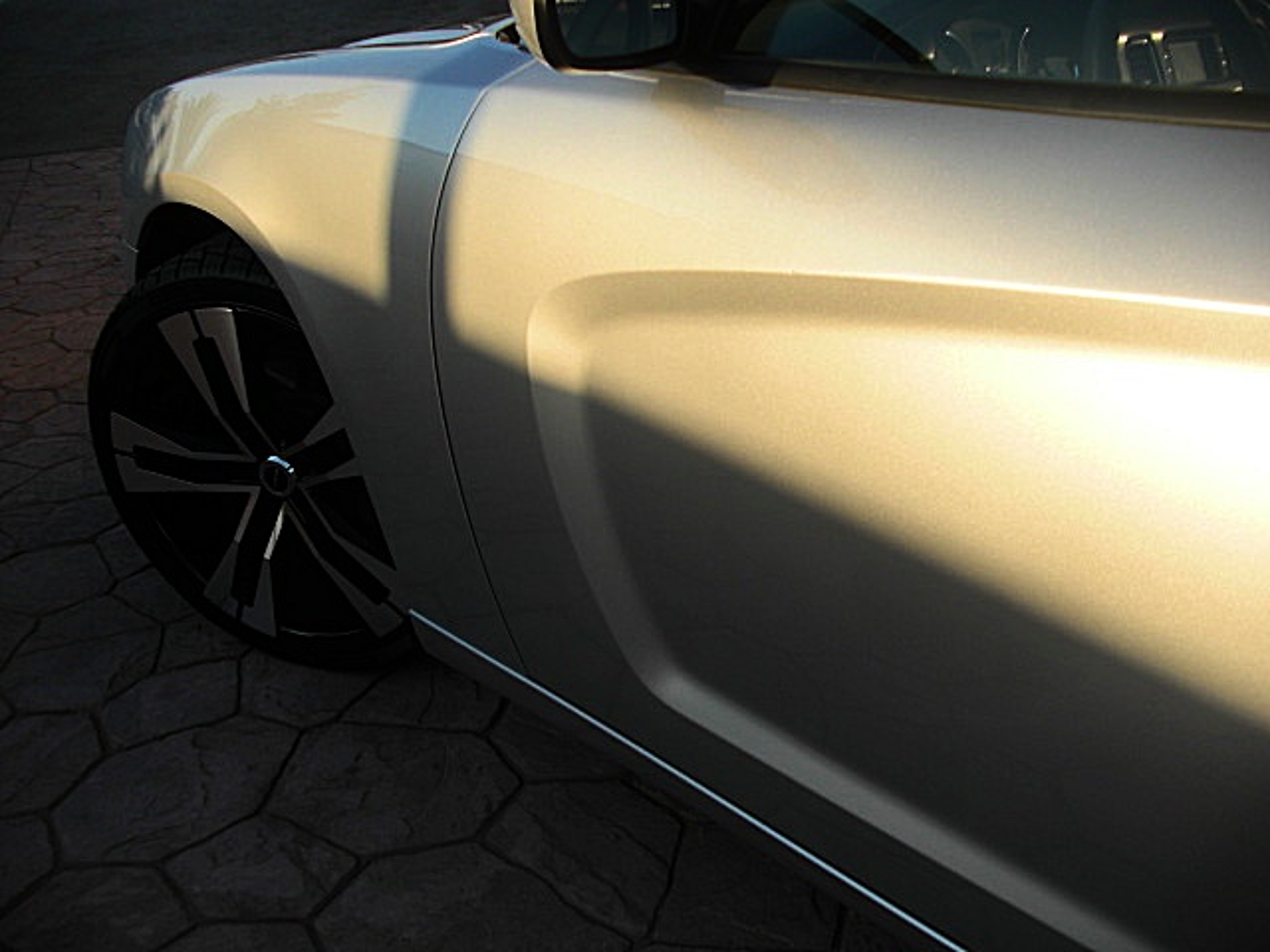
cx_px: 635
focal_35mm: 36
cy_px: 476
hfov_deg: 51.4
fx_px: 1321
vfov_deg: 39.7
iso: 50
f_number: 2.8
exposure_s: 1/500
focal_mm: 6.3
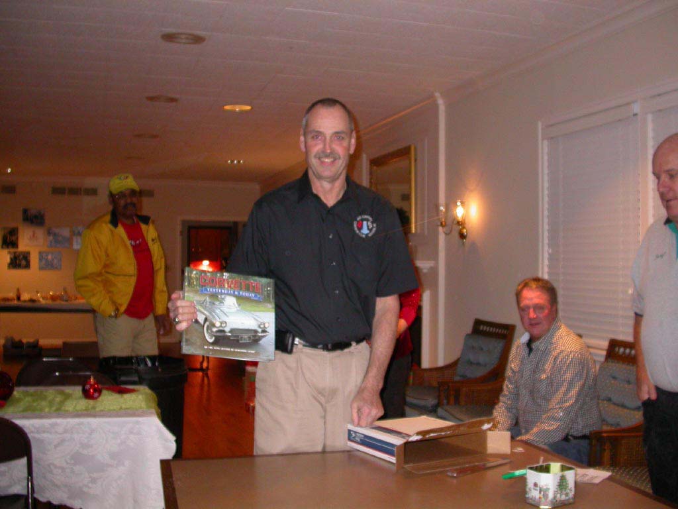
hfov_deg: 49.0
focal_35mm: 38
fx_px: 744
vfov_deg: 37.7
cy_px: 254
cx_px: 339
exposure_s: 1/60
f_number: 2.6
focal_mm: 7.85
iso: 200
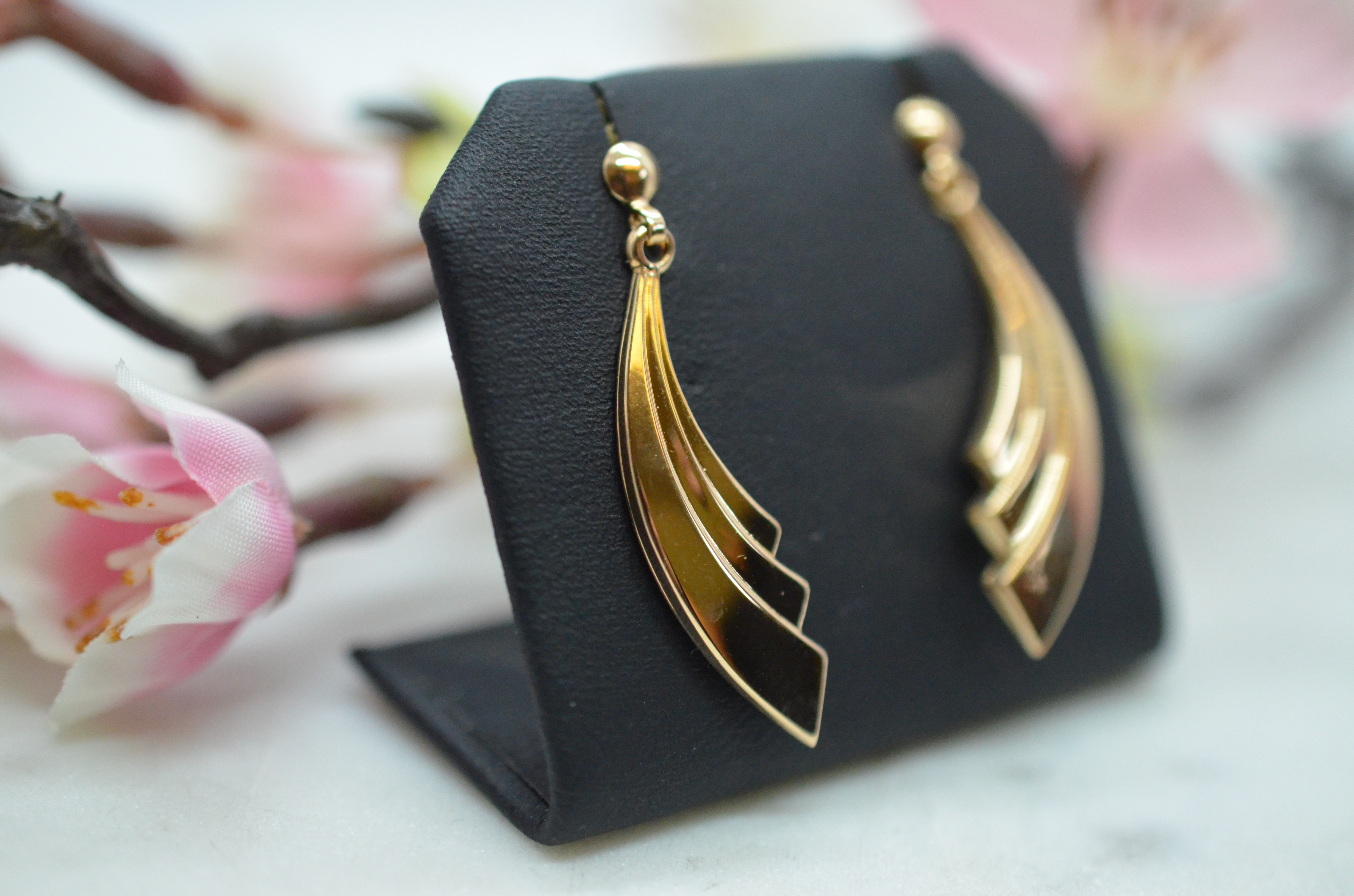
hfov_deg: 33.5
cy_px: 448
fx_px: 2252
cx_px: 677
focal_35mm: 60
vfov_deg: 22.5
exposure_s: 1/2000
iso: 3200
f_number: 3.2
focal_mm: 40
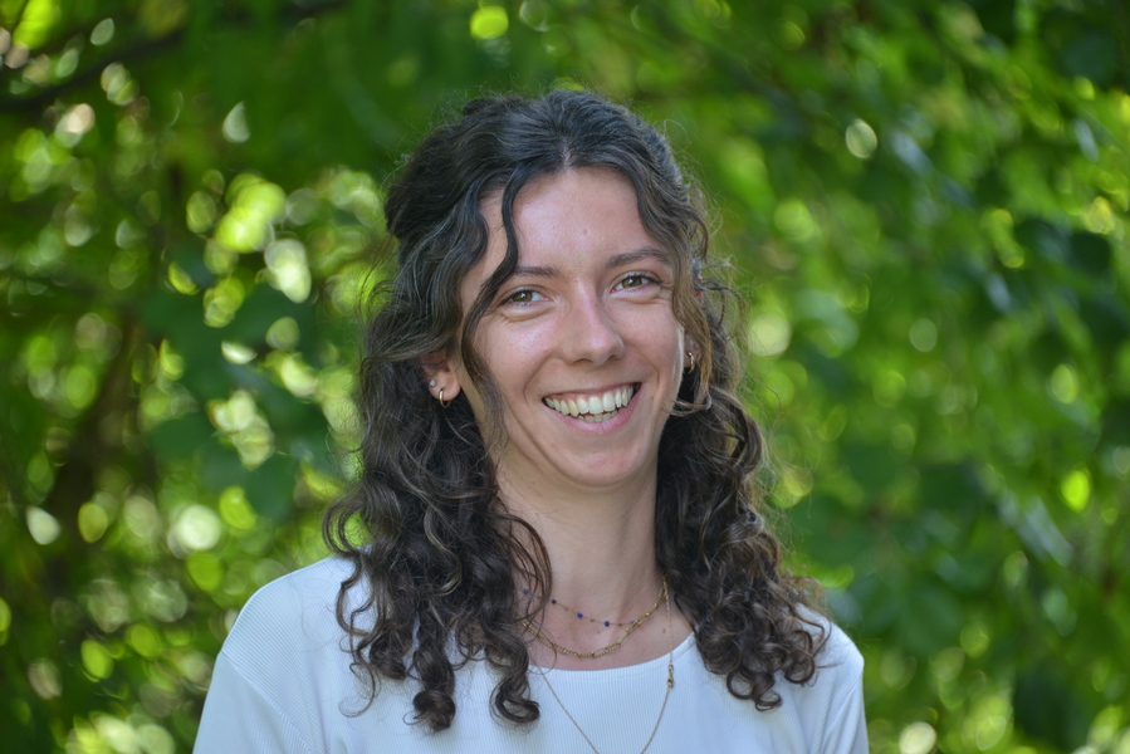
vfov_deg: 5.5
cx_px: 565
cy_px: 377
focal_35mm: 250
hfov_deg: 8.2
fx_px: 7849
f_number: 5.6
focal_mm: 250
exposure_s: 1/100
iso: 400
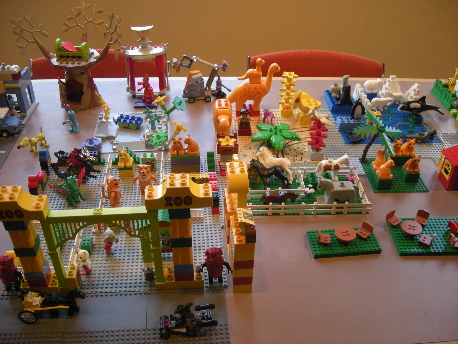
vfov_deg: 40.7
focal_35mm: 35
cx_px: 229
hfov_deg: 52.6
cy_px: 172
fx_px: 463
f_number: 2.8
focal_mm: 5.7
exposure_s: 1/9.7
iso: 64
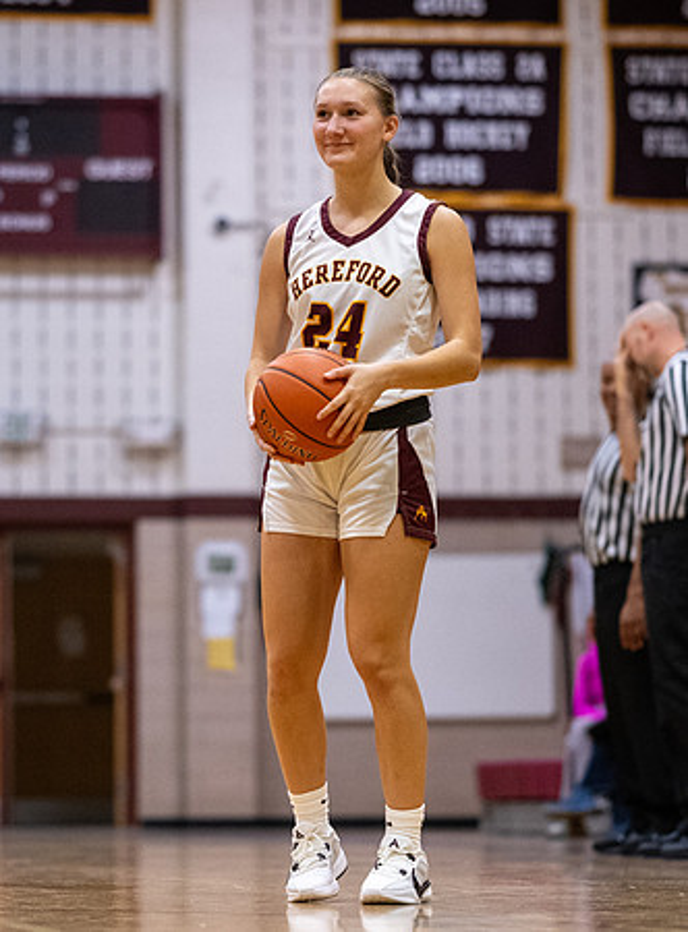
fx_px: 5041
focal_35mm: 188
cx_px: 202
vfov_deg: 10.6
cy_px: 501
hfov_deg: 7.8
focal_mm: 85
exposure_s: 1/2000
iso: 3600
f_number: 1.8
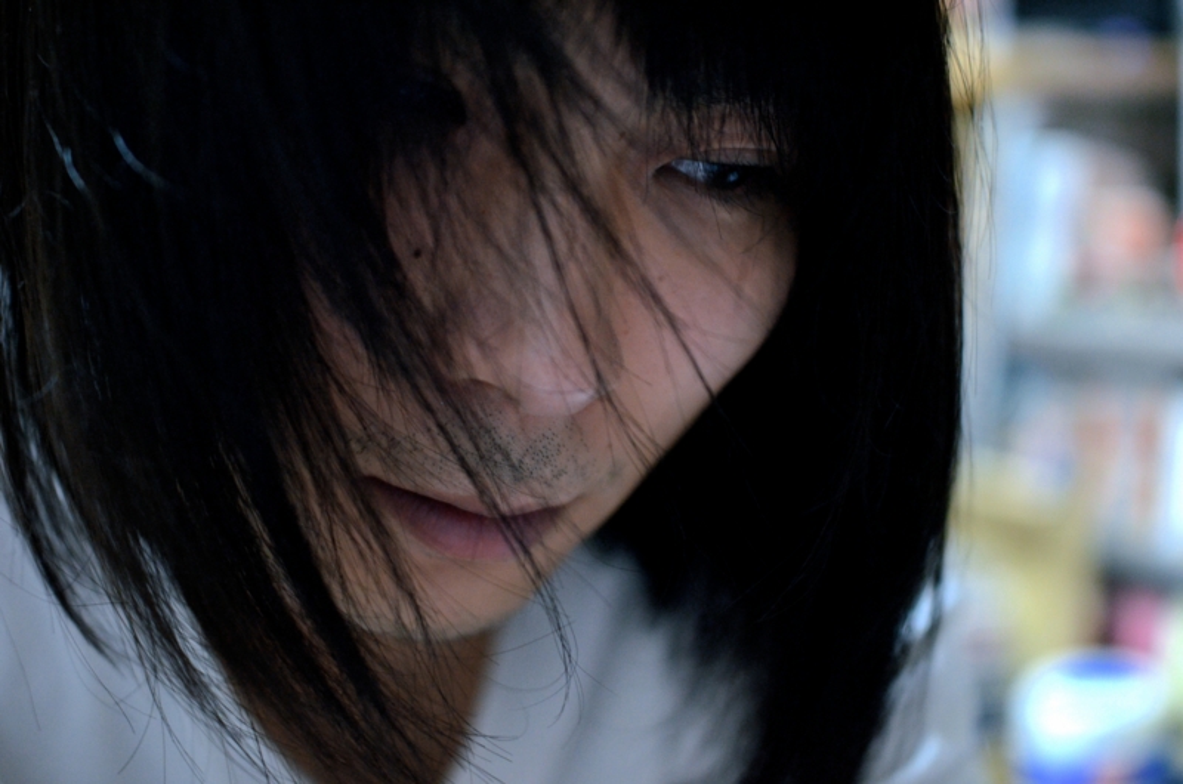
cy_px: 392
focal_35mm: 45
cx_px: 592
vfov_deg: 29.7
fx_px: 1476
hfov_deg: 43.7
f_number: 2.2
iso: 1250
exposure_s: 1/60
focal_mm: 30
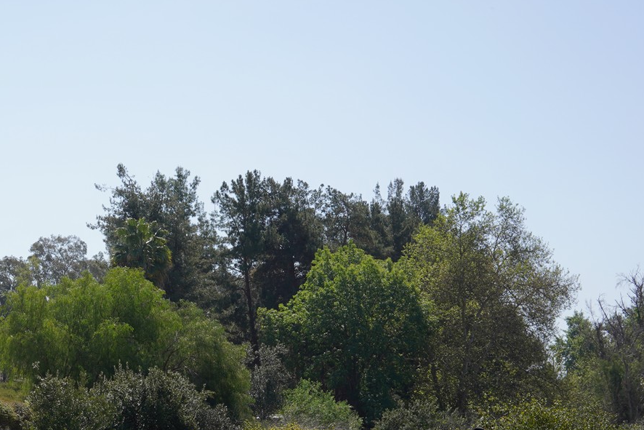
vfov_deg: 17.2
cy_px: 315
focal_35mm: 79
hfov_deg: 24.8
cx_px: 50
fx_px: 1413
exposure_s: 1/80
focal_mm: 35
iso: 100
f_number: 14
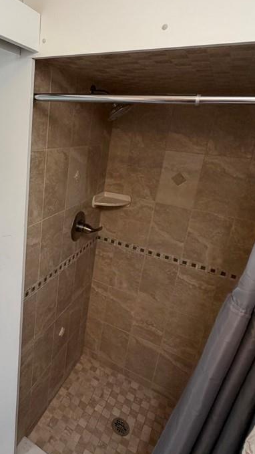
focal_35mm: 23
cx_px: 48
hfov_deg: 46.7
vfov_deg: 78.5
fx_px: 276
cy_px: 205
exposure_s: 1/120
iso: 250
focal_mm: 2.22
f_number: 2.2
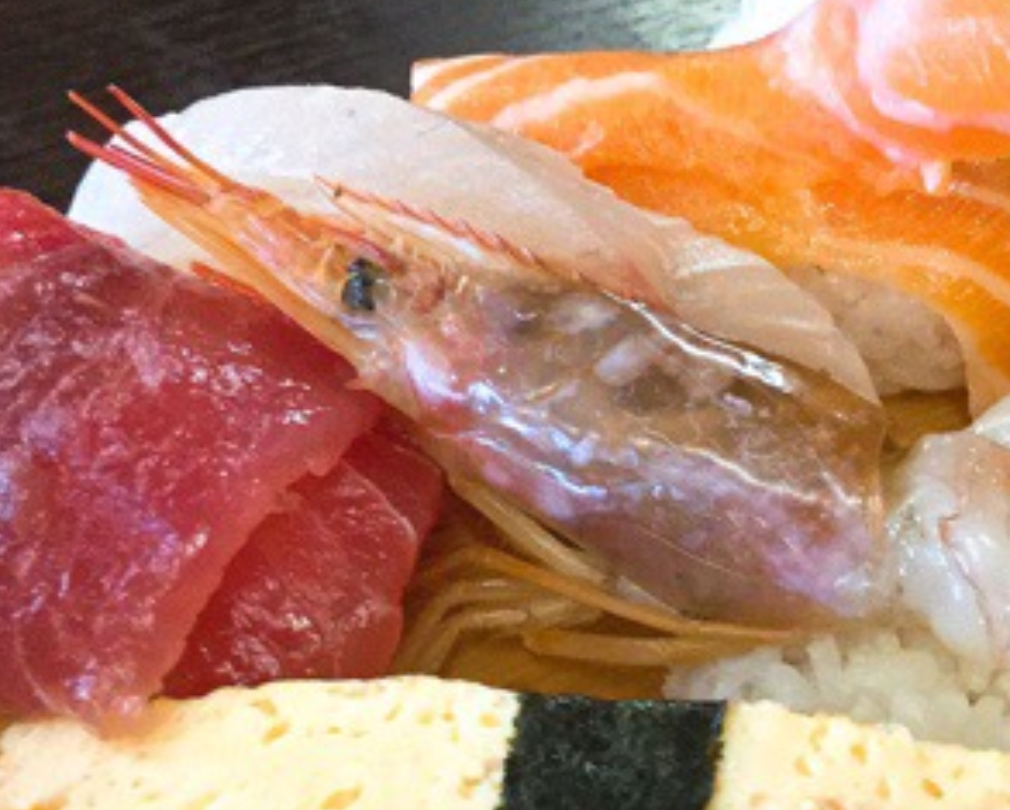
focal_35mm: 66
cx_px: 741
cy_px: 445
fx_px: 1975
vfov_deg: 23.2
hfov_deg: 28.3
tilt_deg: -49.2
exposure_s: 1/30
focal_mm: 3.3
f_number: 2.4
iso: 125
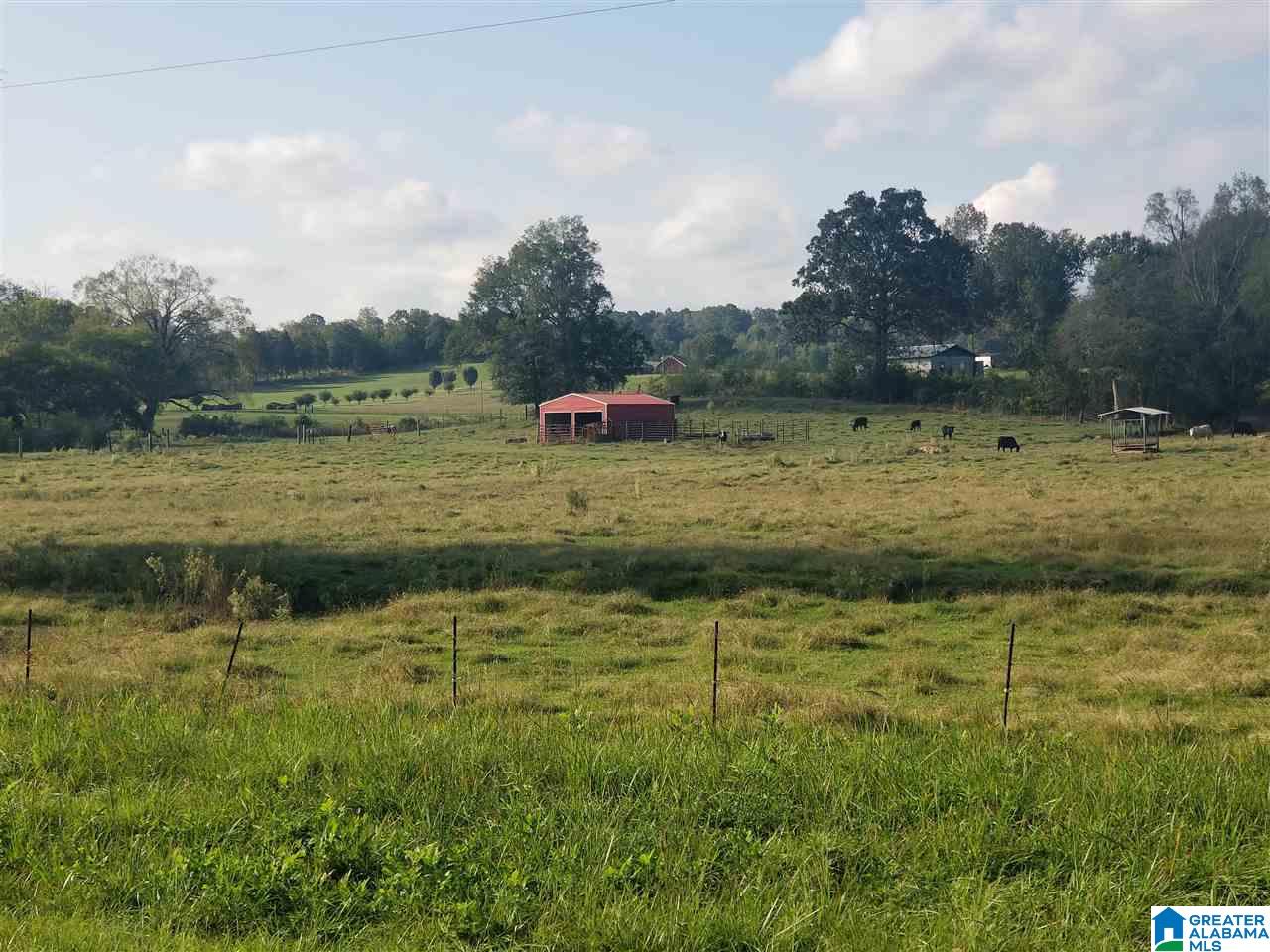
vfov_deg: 28.0
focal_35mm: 52
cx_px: 635
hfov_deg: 36.8
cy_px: 476
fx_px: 1908
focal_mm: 6
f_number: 2.4
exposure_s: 1/664
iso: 25
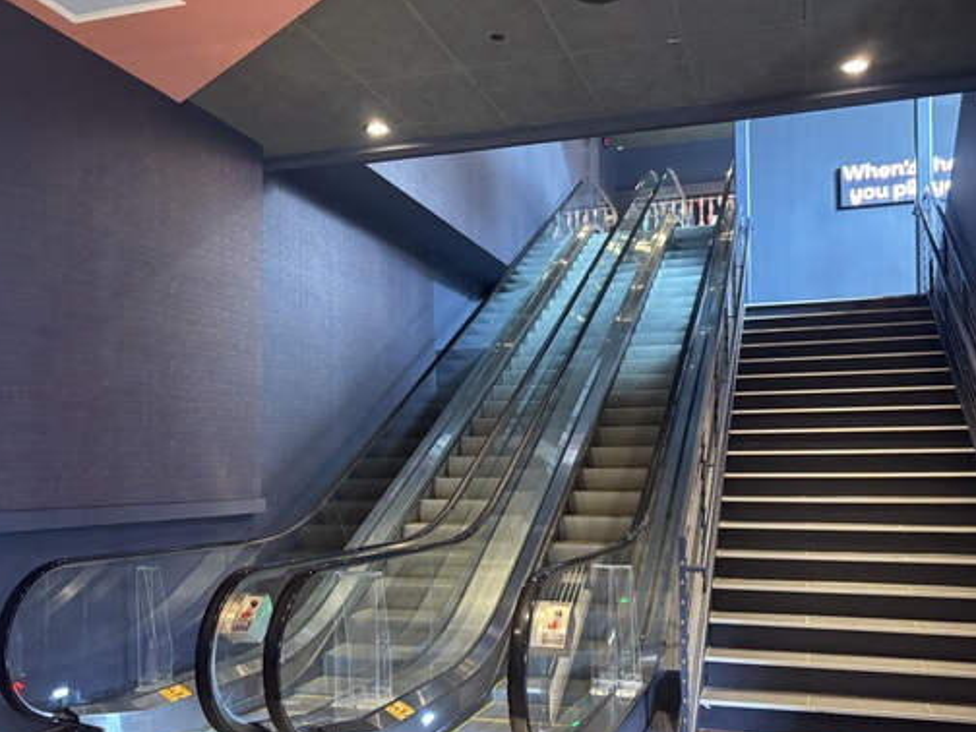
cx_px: 496
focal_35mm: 33
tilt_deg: +3.6
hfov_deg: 55.4
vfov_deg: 42.7
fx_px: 930
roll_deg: -2.2
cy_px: 447
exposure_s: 1/40
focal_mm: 5.96
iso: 400
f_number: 1.6
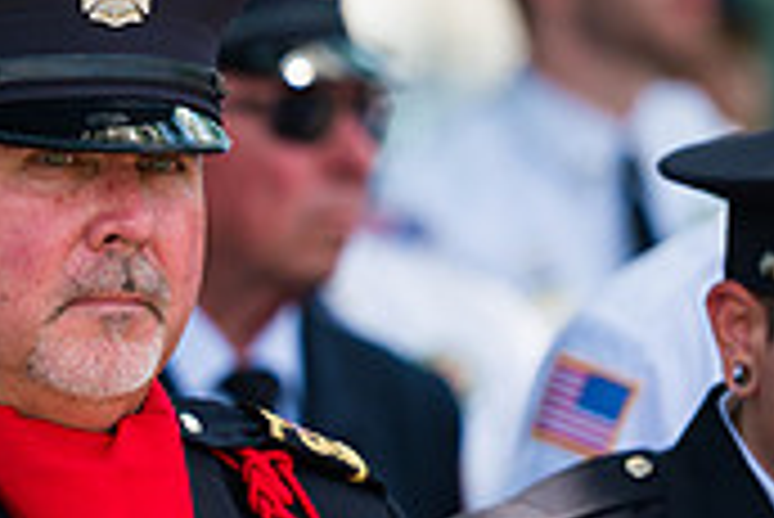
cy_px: 239
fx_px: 14116
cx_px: 36
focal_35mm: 656
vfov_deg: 2.1
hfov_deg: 3.1
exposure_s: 1/1600
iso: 200
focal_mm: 195
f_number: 3.2
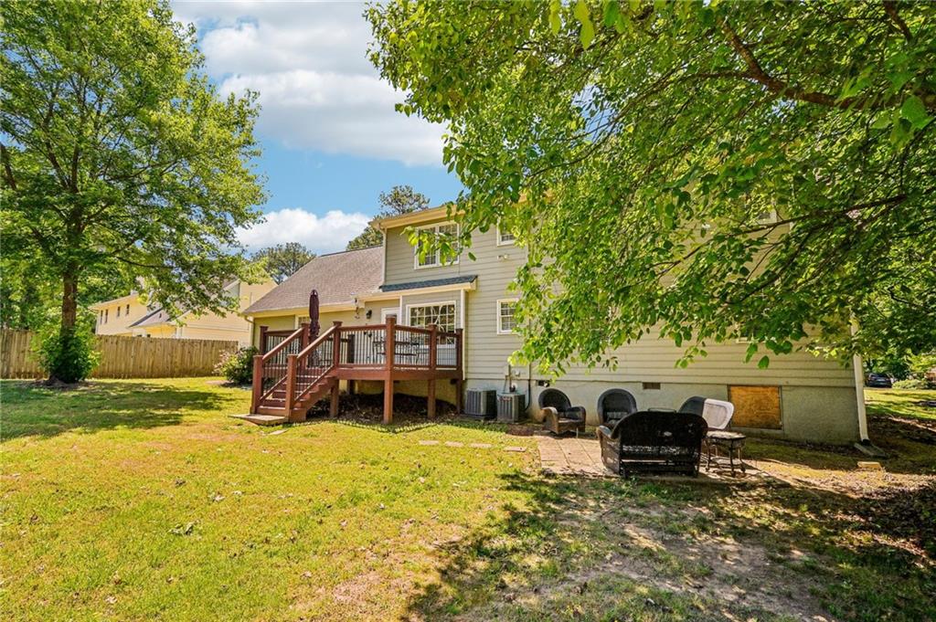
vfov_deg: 72.0
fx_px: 429
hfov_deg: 95.0
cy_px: 311
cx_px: 468
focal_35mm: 16
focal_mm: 16.5
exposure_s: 1/1000
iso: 400
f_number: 8
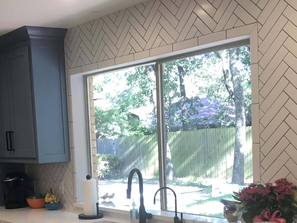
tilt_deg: -6.7
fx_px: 515
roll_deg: +1.9
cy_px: 202
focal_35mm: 60
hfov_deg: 31.9
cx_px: 93
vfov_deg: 23.7
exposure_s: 1/30
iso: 20
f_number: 1.8
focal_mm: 3.99
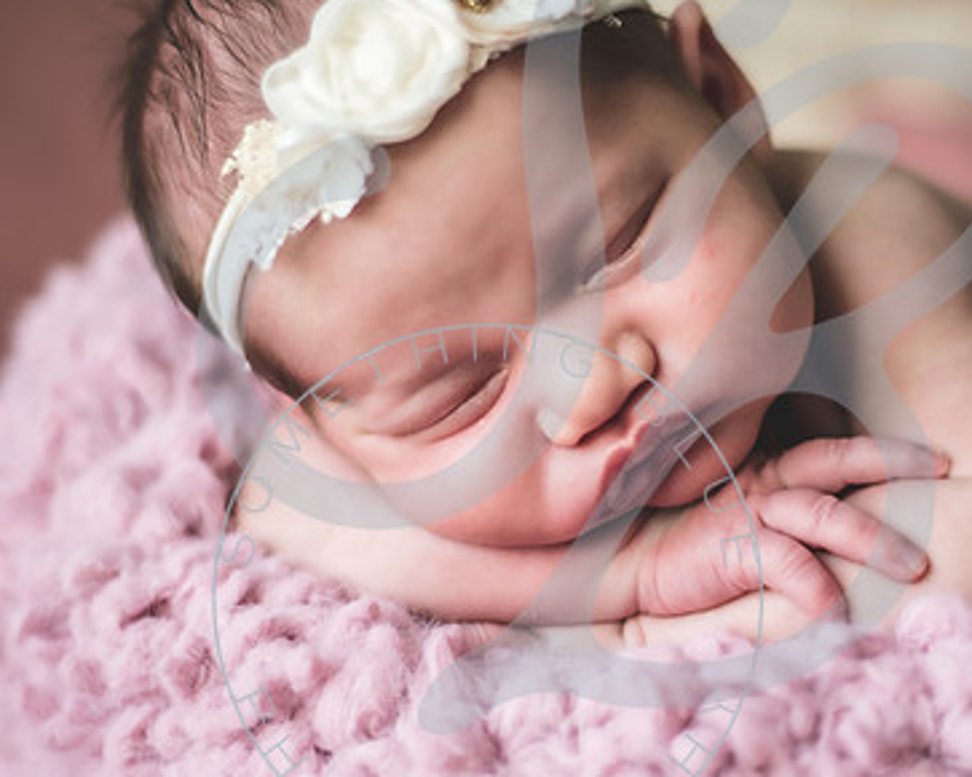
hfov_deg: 25.3
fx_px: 2156
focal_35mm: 75
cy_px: 374
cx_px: 621
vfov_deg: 20.4
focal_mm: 50
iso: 400
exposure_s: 1/125
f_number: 1.8
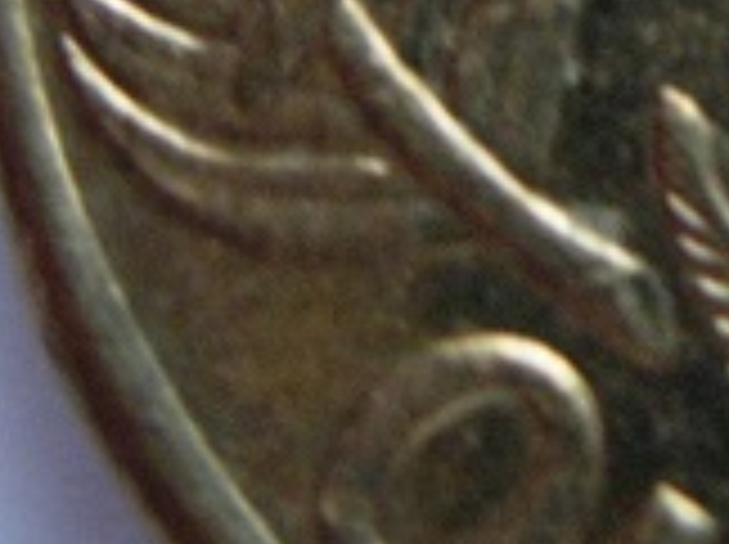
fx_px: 4227
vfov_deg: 7.3
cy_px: -243
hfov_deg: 9.6
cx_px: 1089
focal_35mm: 201
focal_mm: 7.8
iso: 178
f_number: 2.8
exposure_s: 1/32
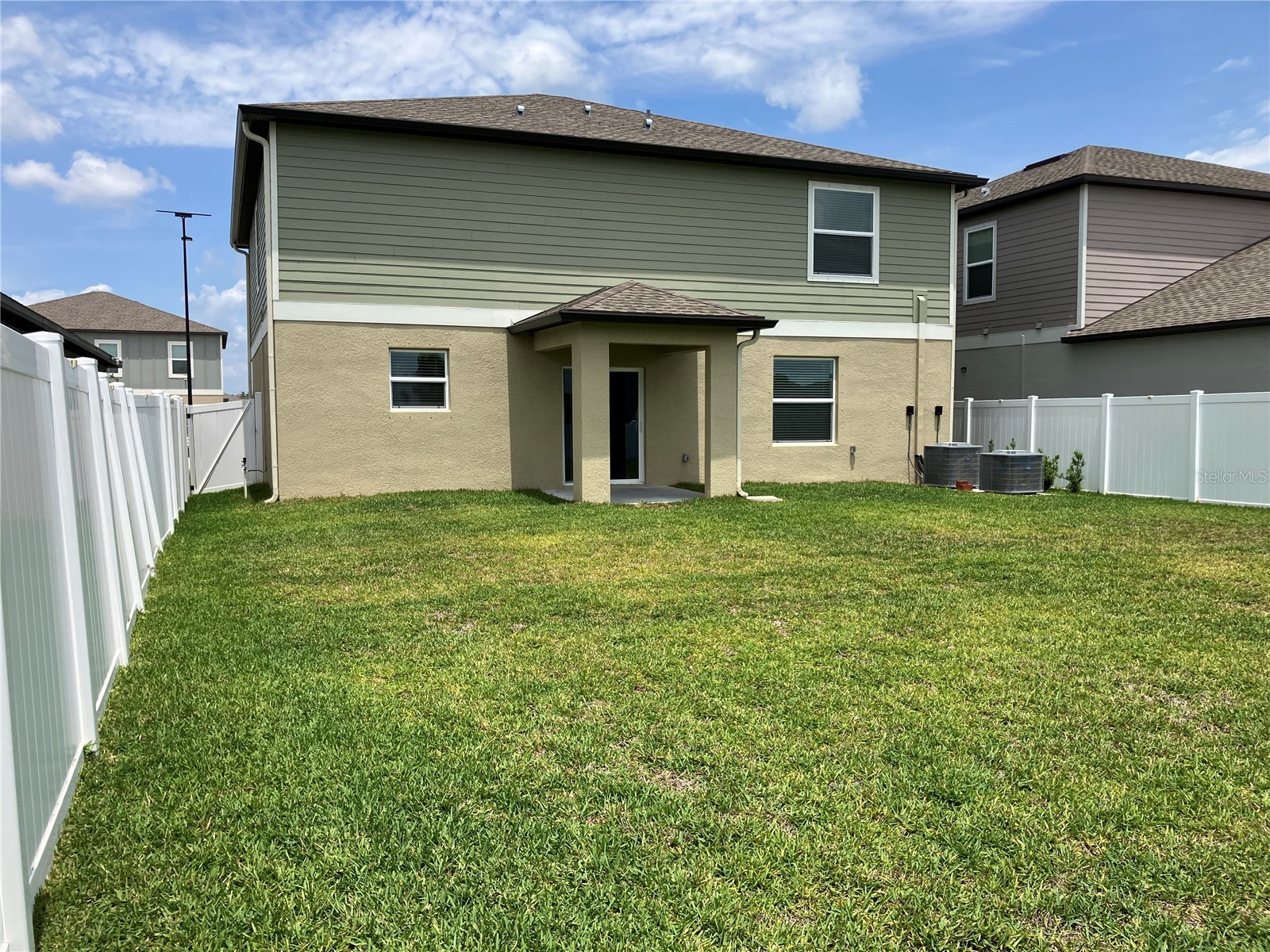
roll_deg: +1.0
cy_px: 476
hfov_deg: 63.4
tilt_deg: -3.8
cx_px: 635
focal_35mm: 28
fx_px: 1027
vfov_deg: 49.7
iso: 32
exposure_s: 1/2315
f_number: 1.8
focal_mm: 3.99
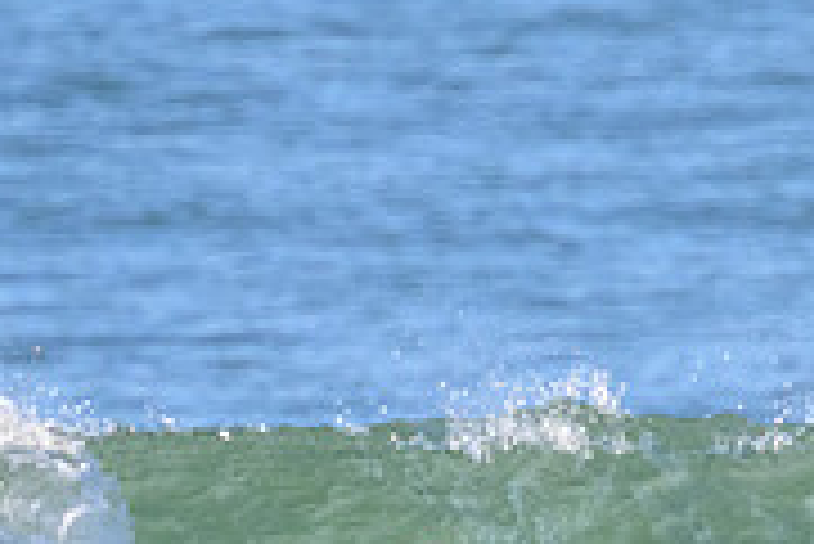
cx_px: 551
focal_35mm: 2862
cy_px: 783
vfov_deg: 0.5
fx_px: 64763
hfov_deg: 0.7
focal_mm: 800
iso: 3200
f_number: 11
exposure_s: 1/2000
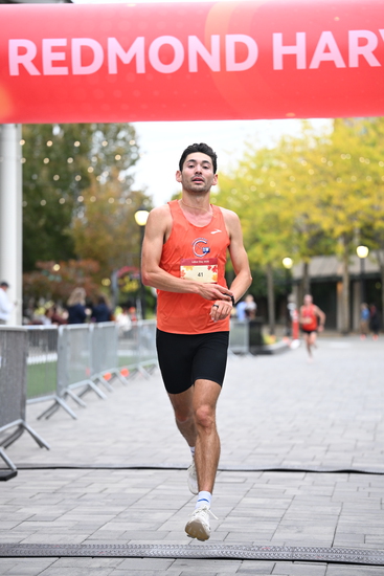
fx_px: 1519
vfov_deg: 21.5
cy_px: 288
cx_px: 192
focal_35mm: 95
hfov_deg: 14.4
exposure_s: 1/800
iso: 1600
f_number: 2.8
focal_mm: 95
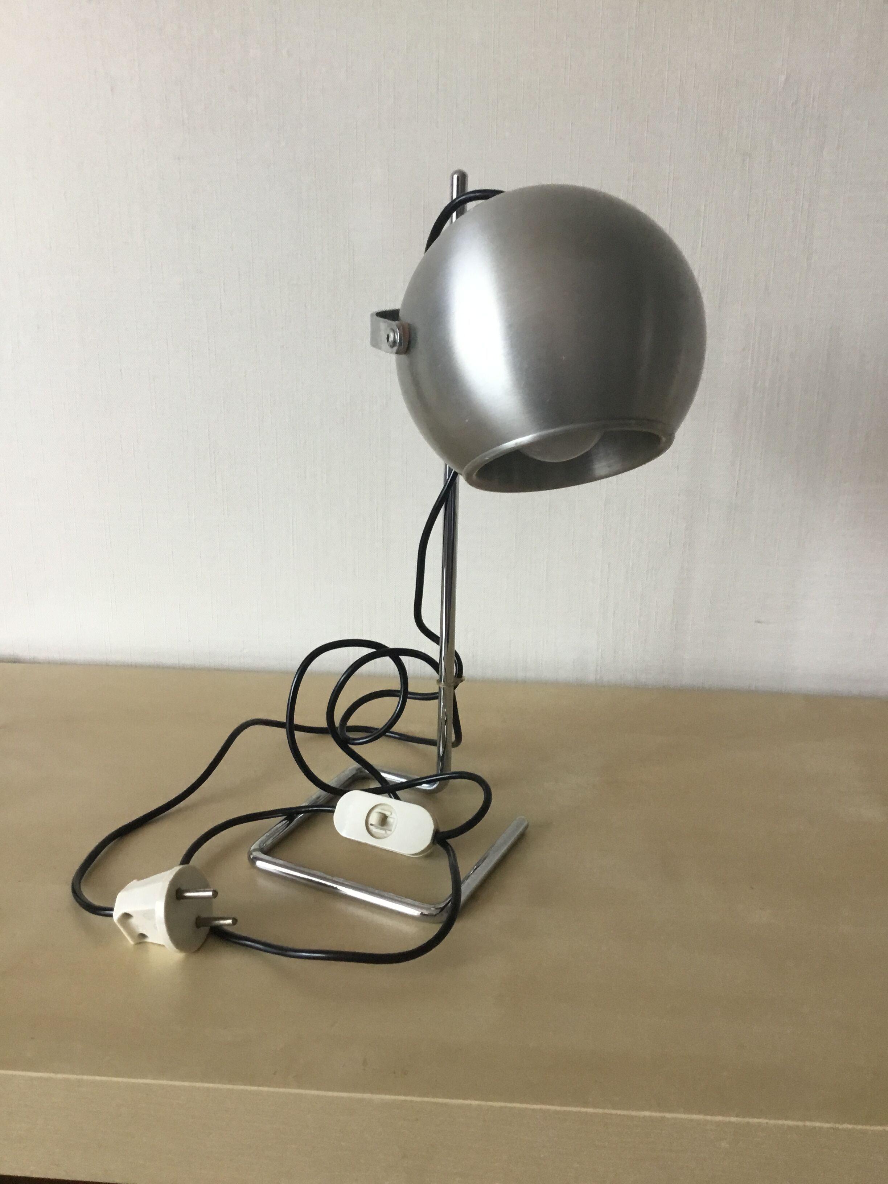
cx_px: 444
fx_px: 1060
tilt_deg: -16.7
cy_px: 592
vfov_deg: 58.4
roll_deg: +0.2
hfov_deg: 45.4
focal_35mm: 31
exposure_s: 1/33
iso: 64
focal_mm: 3.3
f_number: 2.4
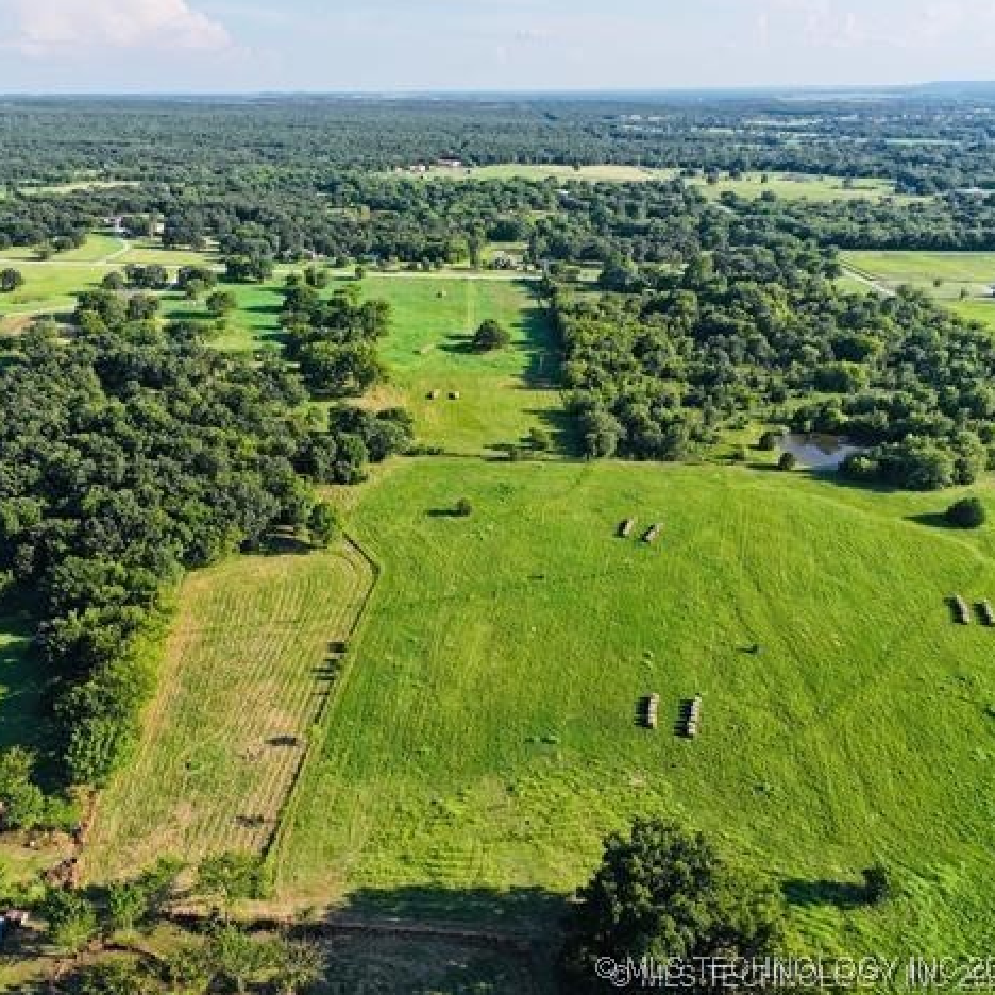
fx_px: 943
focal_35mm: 29
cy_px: 488
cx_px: 361
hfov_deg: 54.9
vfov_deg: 55.6
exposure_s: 1/1000
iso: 120
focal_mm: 12.29
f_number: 2.8
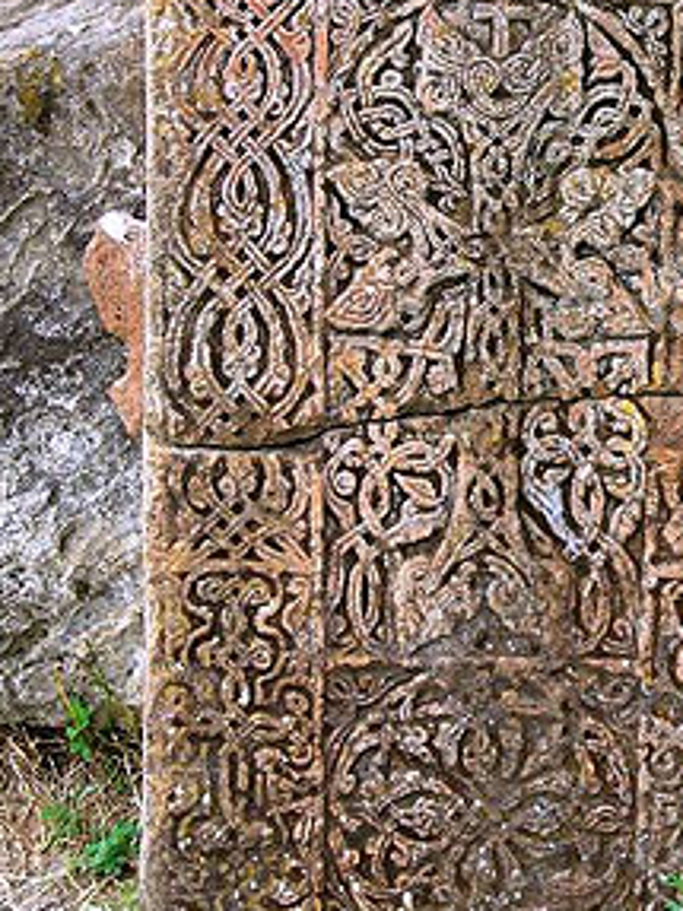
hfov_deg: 11.8
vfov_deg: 15.7
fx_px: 3291
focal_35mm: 125
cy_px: 298
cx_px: 537
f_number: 3.2
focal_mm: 11.4
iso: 64
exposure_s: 1/250
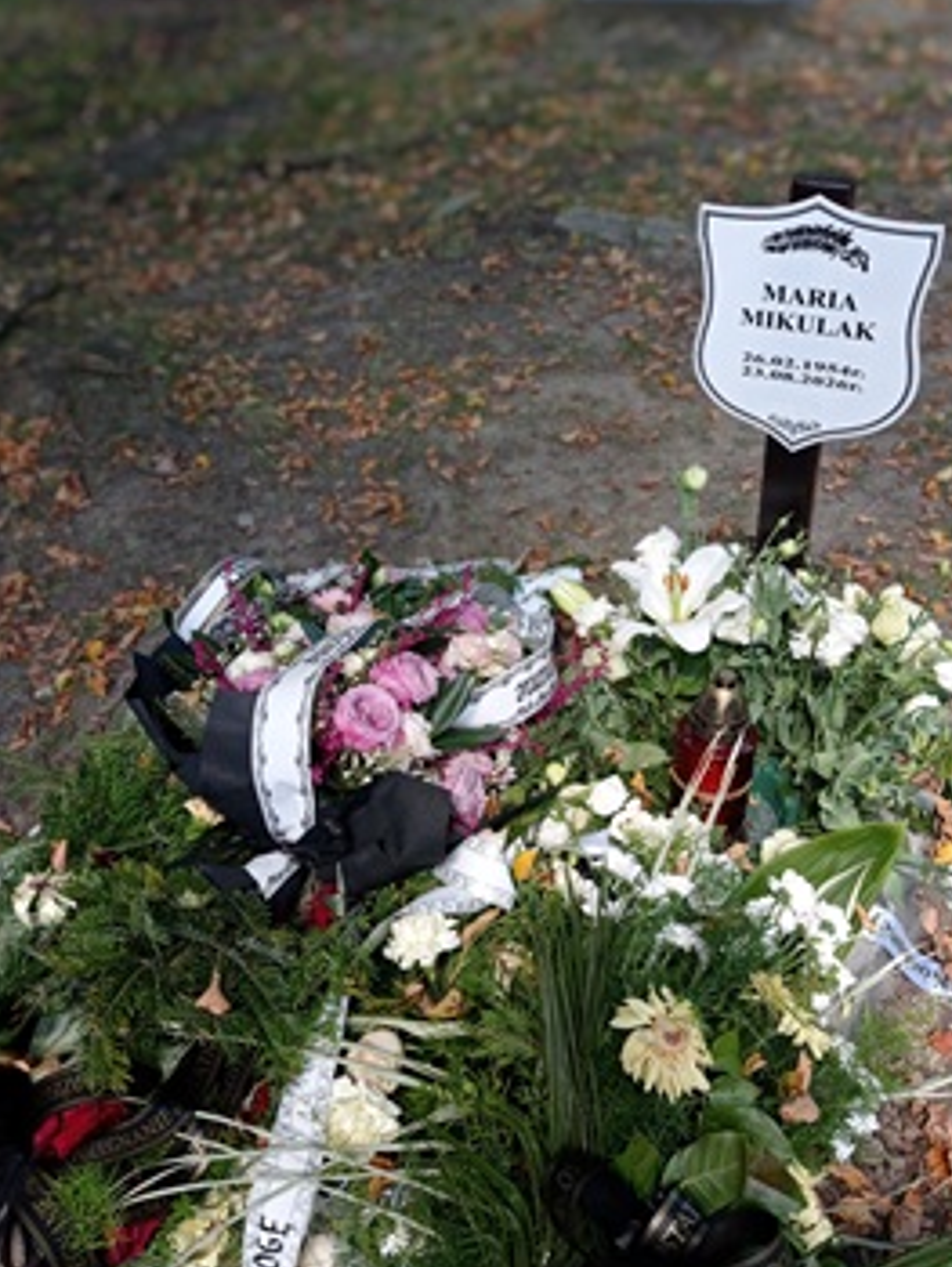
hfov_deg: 44.2
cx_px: 507
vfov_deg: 56.7
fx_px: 1172
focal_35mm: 32
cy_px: 670
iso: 100
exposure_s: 1/304
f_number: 1.79
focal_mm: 4.74
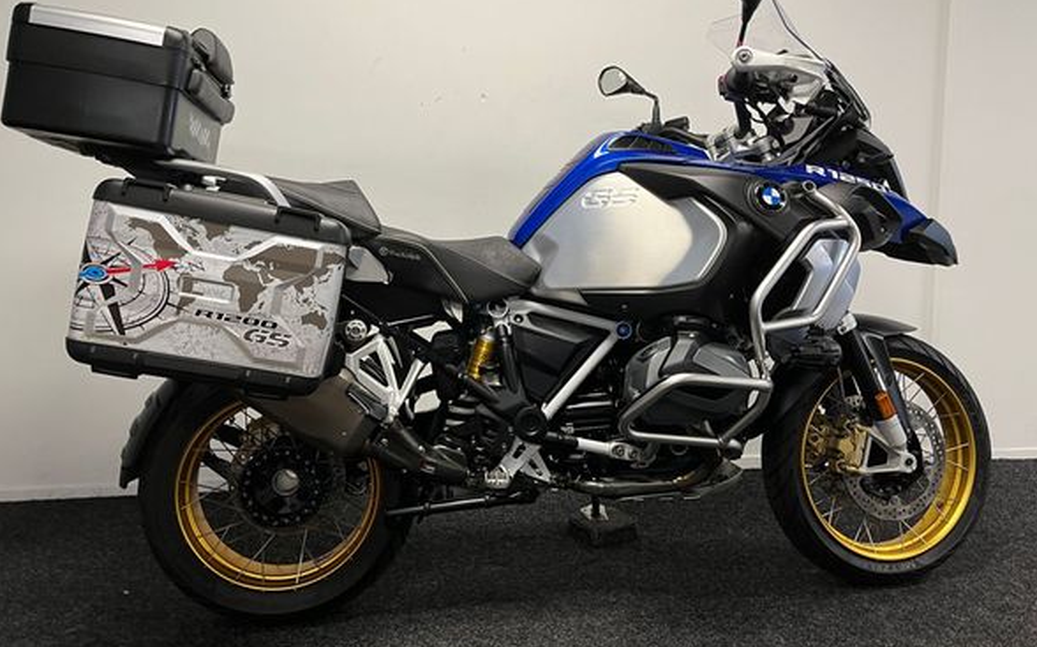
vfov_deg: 41.7
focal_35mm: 30
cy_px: 271
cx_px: 531
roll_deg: -0.3
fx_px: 848
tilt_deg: -6.2
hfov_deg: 62.9
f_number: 1.6
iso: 80
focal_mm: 5.1
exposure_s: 1/50
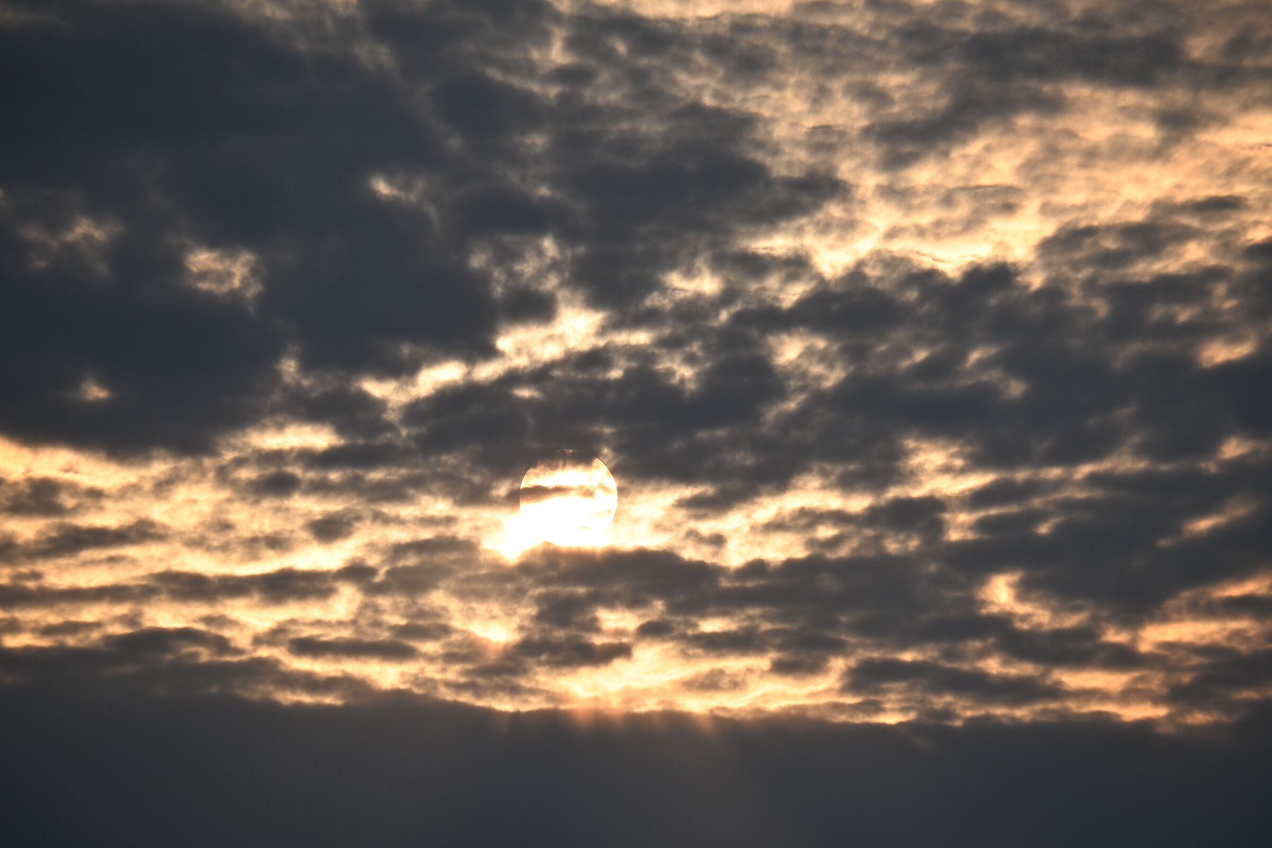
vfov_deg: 5.0
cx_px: 636
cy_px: 424
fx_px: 9804
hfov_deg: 7.4
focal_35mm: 278
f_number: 7.1
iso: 125
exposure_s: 1/1000
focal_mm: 185
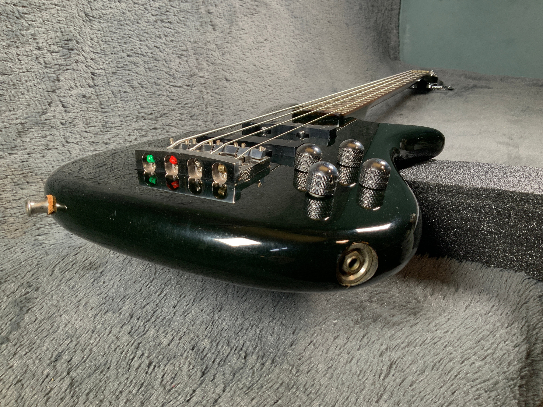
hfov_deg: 61.7
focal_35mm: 29
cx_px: 272
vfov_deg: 48.2
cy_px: 204
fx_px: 455
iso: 50
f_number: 1.8
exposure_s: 1/104
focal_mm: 3
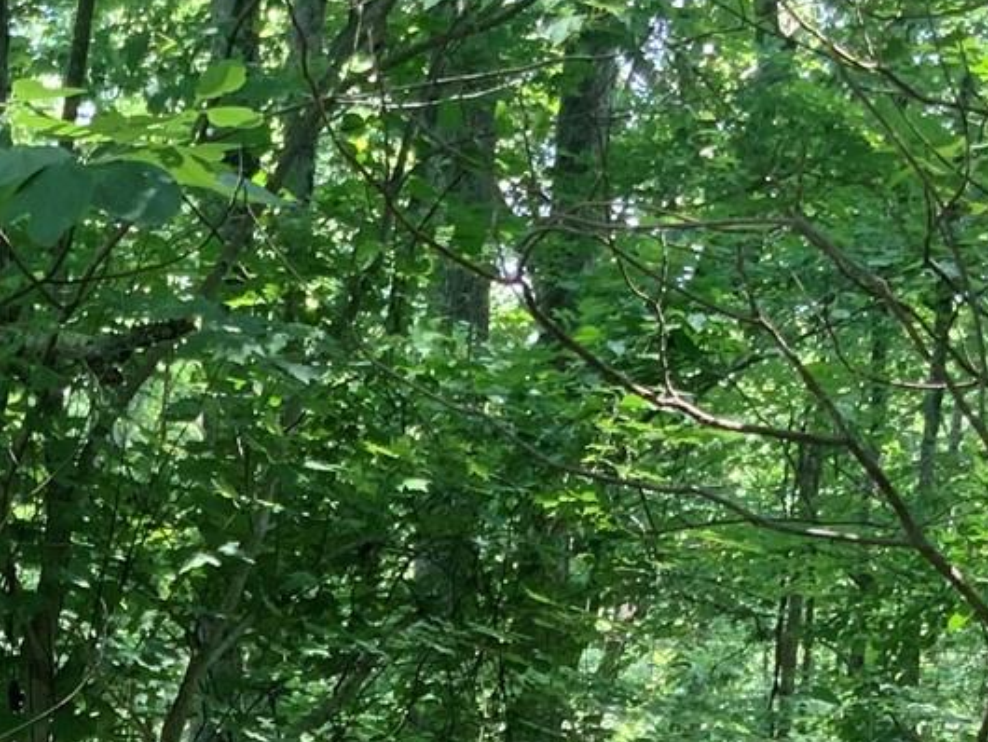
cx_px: 117
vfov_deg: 12.8
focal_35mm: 112
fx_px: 3198
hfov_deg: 17.3
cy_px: 992
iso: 64
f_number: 1.8
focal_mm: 3
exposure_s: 1/122
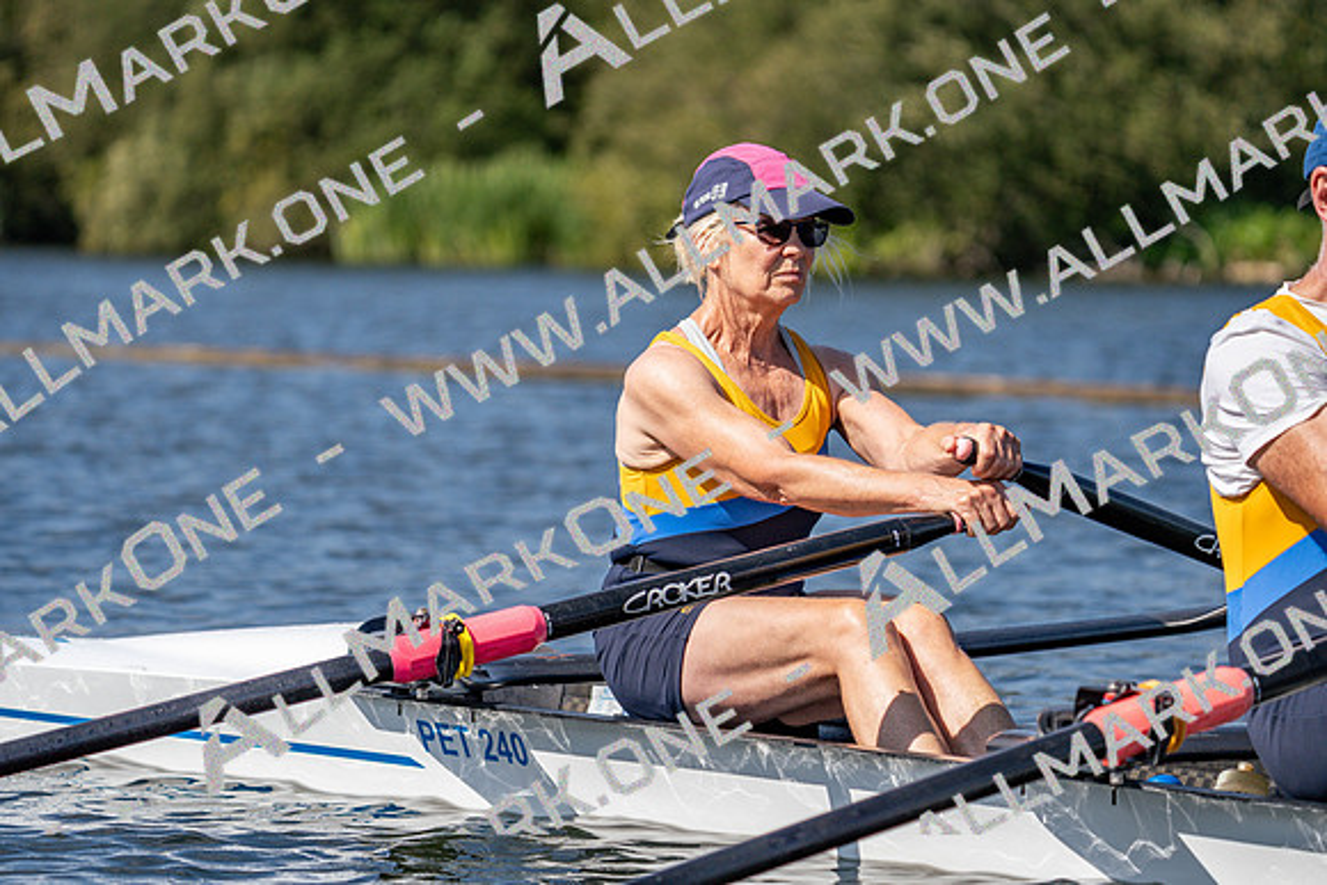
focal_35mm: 218
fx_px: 8037
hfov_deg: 9.4
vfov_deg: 6.3
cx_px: 664
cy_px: 442
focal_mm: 218
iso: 200
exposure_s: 1/2000
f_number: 5.6
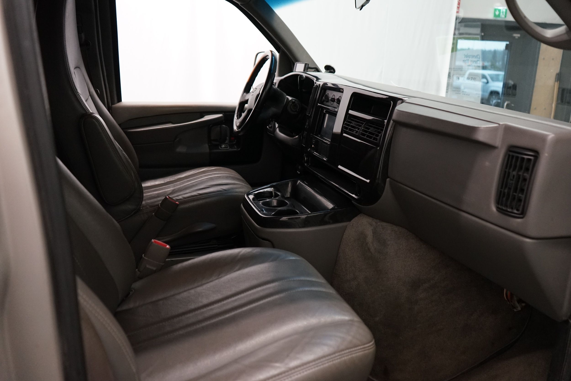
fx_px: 444
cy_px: 190
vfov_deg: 46.4
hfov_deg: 65.5
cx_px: 286
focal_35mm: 28
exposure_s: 1/160
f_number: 3.5
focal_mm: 28
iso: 2500
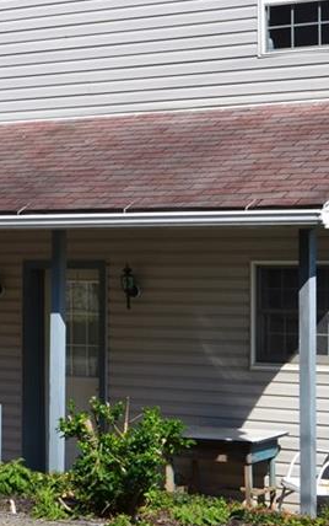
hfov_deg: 13.7
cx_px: 95
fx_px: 1361
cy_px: 176
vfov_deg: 21.8
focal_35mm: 95
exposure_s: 1/400
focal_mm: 26
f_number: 11
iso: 400
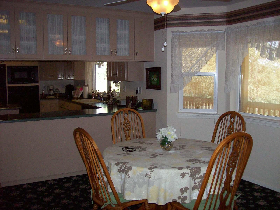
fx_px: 291
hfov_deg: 51.4
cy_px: 105
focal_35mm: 36
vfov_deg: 39.7
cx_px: 140
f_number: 2.7
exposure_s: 1/64
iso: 140
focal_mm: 6
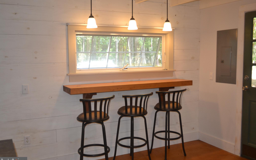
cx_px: 128
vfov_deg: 34.4
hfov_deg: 52.8
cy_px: 80
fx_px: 258
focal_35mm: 37
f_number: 4
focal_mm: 24
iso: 450
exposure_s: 1/60
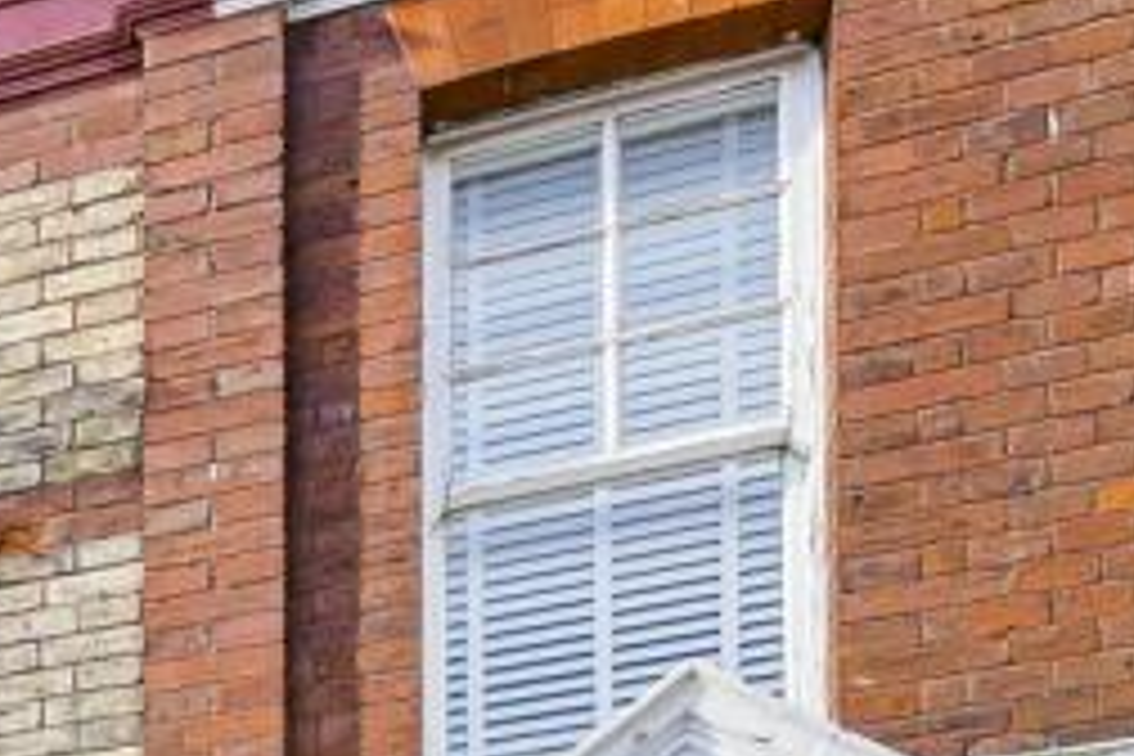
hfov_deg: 21.5
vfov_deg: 17.9
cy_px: 1082
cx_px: -792
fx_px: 2173
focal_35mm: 69
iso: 320
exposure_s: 1/640
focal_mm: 17
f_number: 9
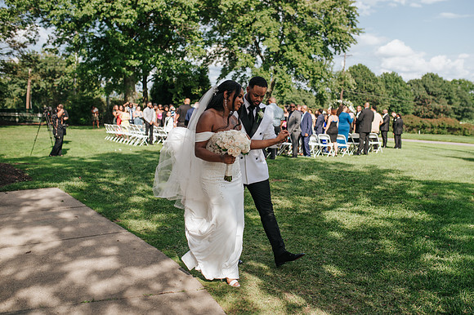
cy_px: 158
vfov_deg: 34.0
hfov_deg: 49.3
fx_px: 516
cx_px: 262
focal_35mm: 39
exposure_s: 1/3200
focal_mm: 35
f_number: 2.8
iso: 250
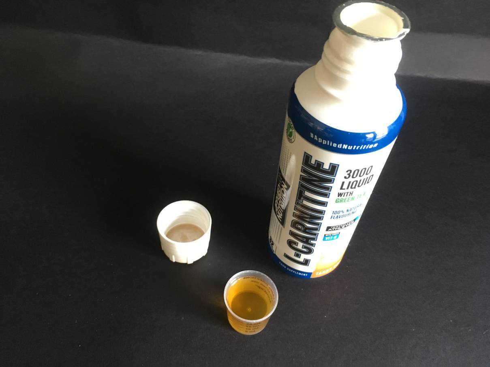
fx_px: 411
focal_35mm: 29
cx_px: 245
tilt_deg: -52.2
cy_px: 184
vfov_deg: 48.2
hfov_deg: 61.7
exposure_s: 1/33
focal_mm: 4.15
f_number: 2.2
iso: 250
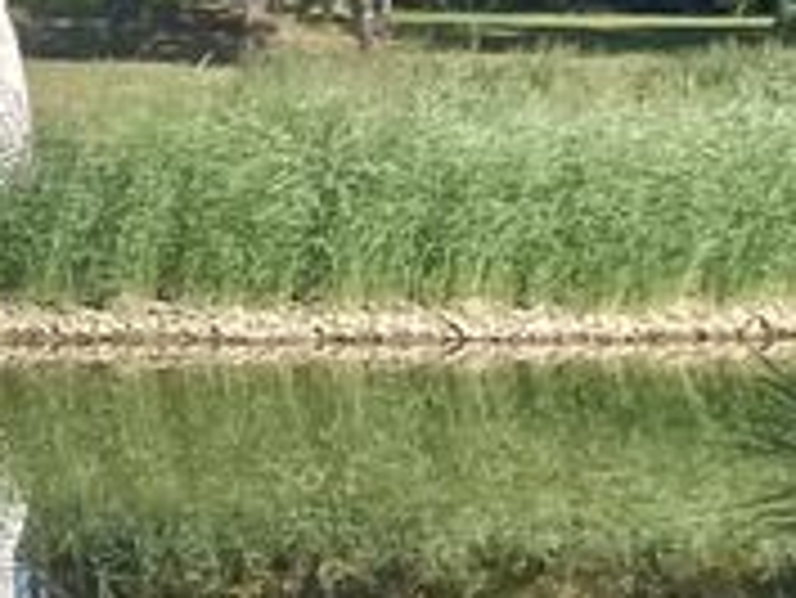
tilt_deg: +2.3
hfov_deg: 9.9
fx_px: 3728
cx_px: -1426
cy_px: -94
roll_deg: -0.7
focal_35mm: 162
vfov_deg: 9.1
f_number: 1.8
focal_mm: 3.99
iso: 20
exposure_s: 1/3003
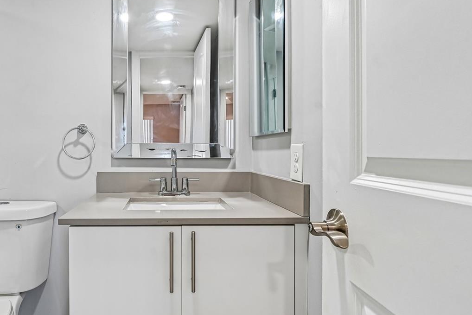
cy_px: 152
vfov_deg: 57.2
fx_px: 288
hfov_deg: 76.4
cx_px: 163
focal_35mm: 22
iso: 200
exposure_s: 1/13
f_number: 7.1
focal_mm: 14
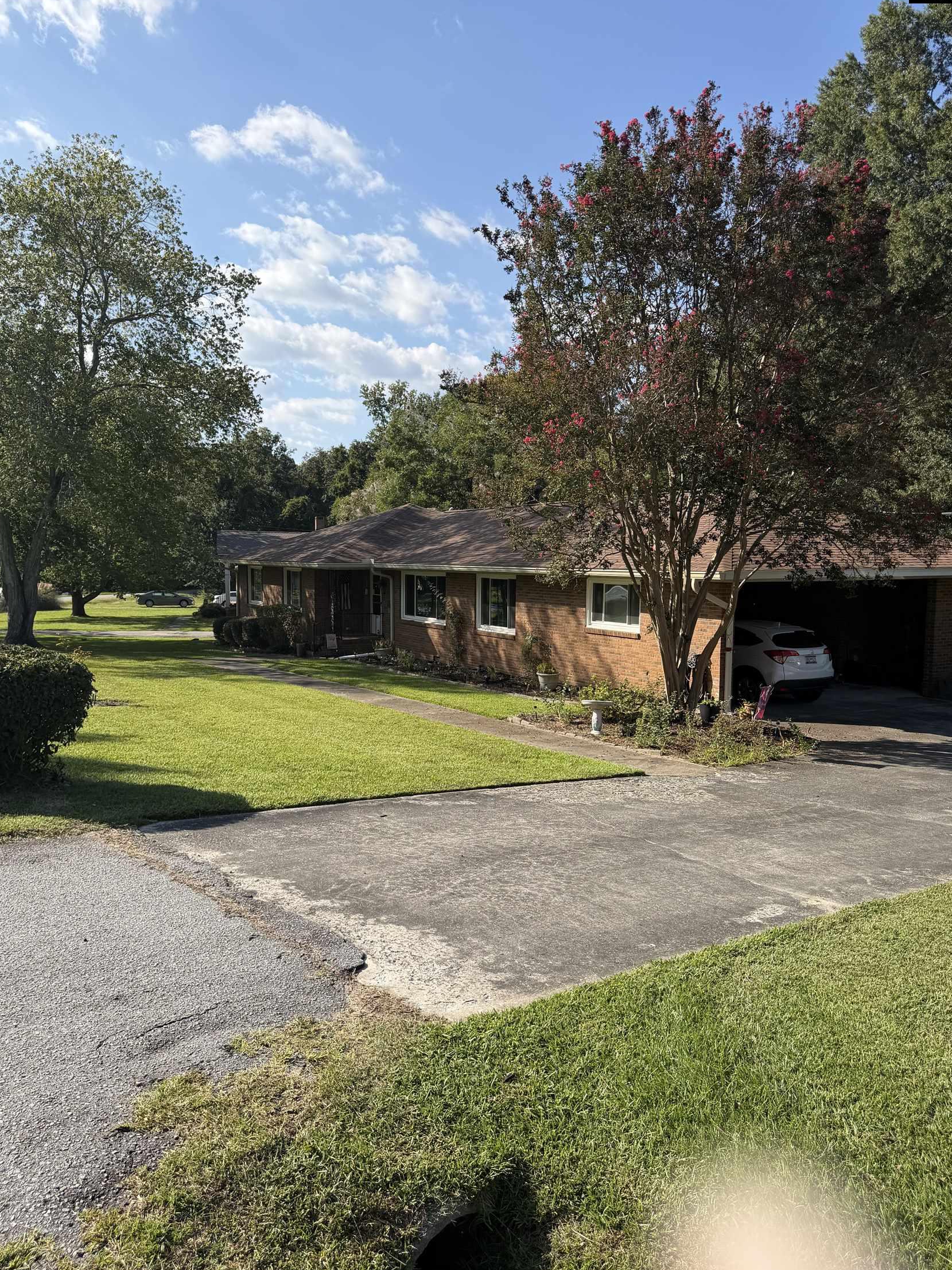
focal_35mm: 25
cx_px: 468
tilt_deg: -4.6
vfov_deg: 69.4
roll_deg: -1.0
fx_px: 917
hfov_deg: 54.9
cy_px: 636
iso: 80
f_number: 1.78
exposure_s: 1/3279
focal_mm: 6.76
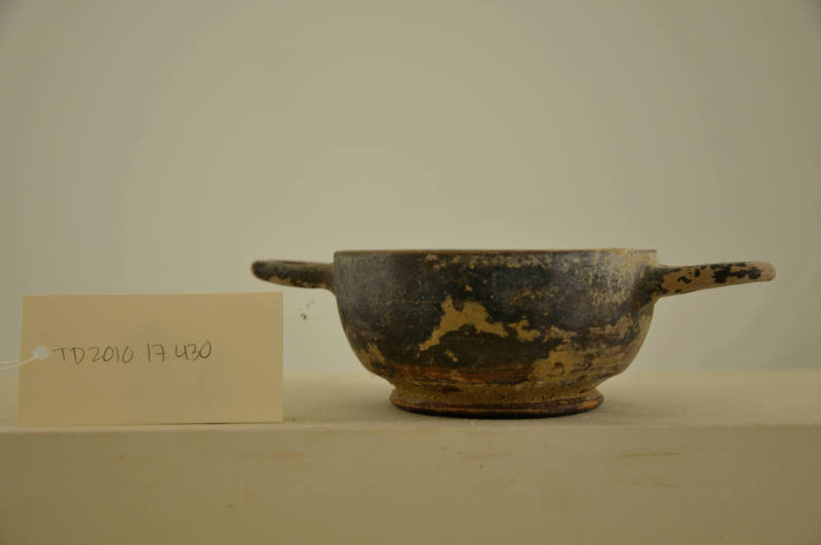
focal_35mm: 57
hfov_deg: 35.1
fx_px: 1298
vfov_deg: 23.7
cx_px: 410
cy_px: 272
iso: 200
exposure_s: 1/60
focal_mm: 38
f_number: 4.8
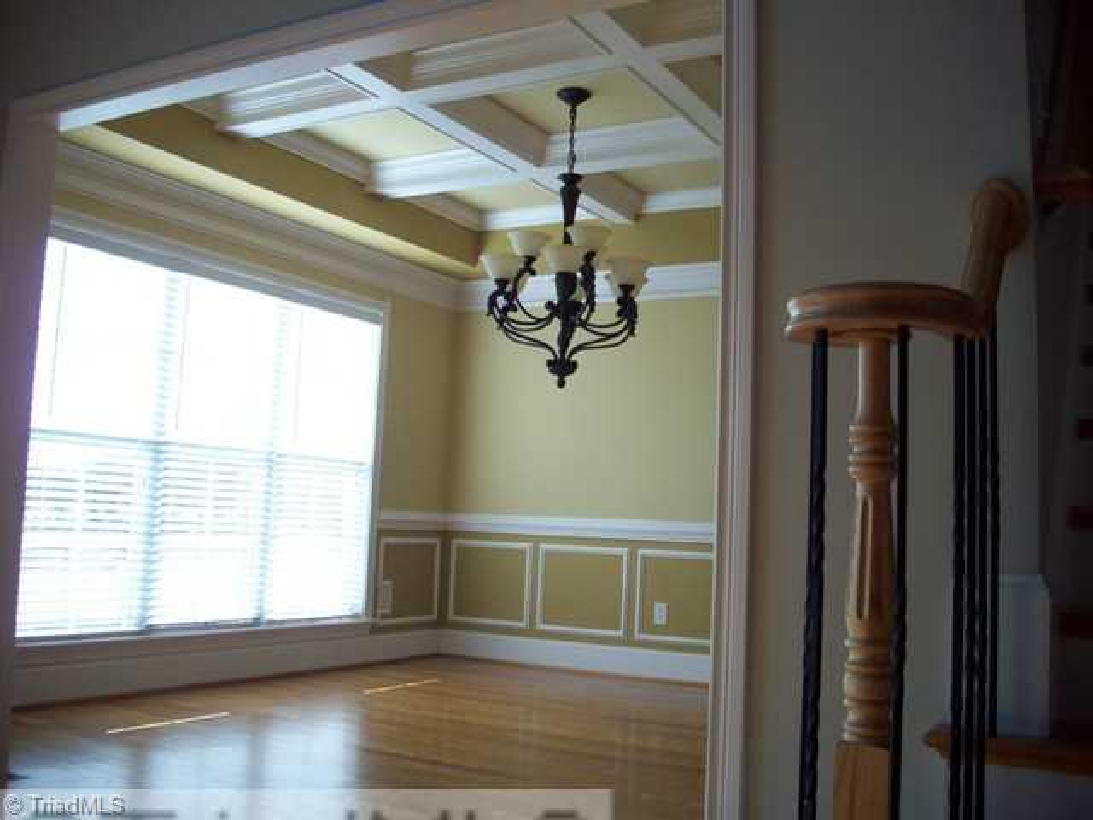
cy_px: 410
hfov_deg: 50.1
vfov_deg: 38.7
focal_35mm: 37
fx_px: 1168
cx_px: 546
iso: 80
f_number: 2.8
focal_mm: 6.2
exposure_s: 1/174
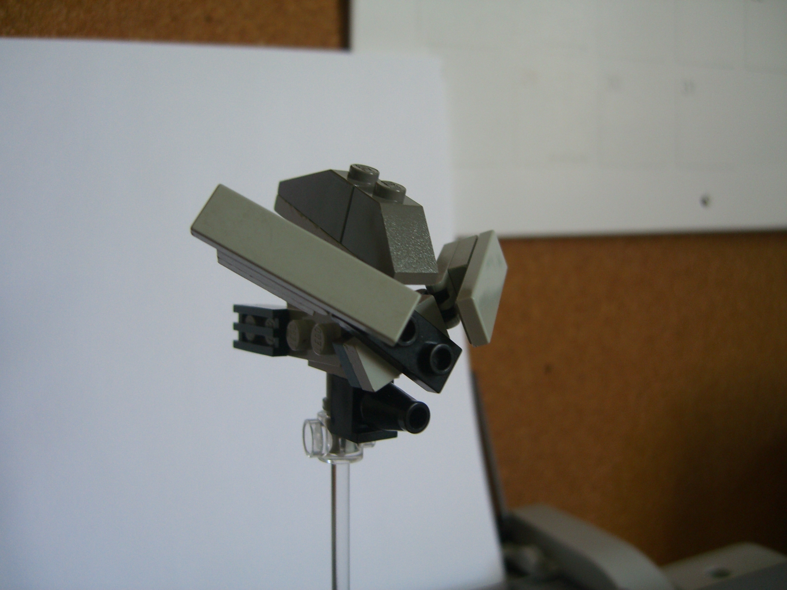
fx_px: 864
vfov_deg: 37.7
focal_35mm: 38
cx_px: 394
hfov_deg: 49.0
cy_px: 295
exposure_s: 1/40
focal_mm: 7.9
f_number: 2.8
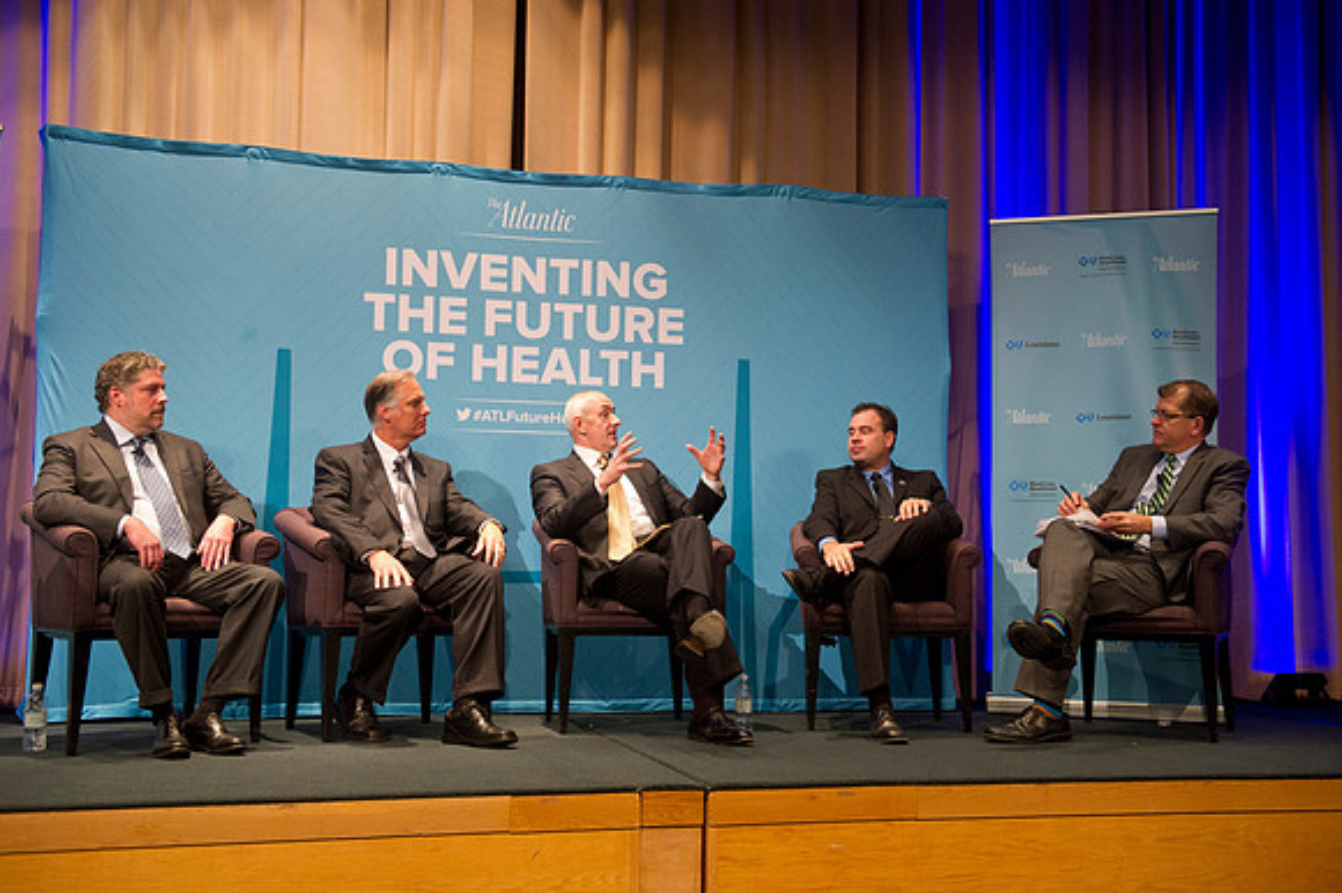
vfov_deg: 33.4
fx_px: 1490
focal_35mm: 40
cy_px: 446
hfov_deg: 48.5
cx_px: 671
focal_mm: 40
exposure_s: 1/200
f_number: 3.5
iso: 2500
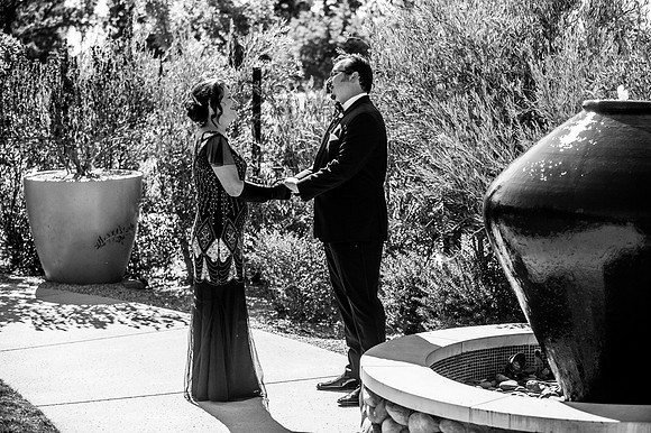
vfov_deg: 17.5
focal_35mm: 78
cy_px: 216
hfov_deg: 26.0
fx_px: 1410
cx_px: 326
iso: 500
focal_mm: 78
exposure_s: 1/4000
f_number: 4
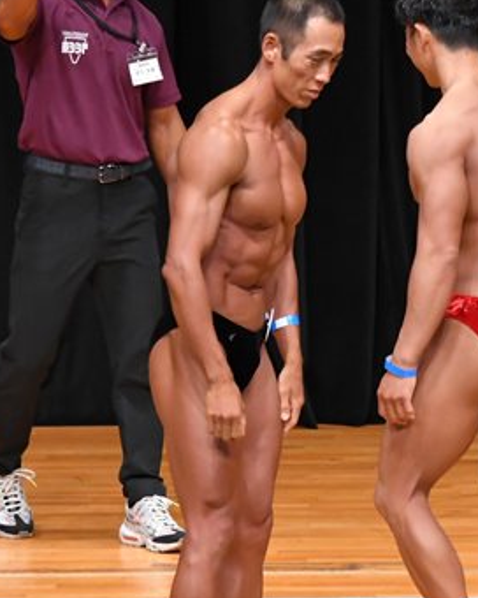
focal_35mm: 545
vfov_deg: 3.6
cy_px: 357
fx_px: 9638
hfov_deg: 2.8
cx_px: 380
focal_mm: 170
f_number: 5.6
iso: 4000
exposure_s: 1/400
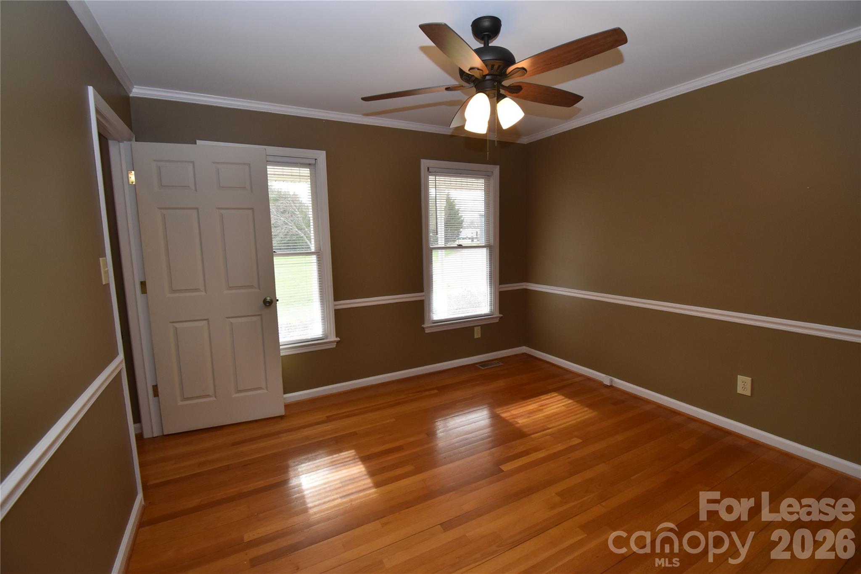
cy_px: 287
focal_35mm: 15
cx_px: 430
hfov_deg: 100.4
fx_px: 359
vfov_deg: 77.3
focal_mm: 10
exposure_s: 1/125
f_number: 5.6
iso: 720
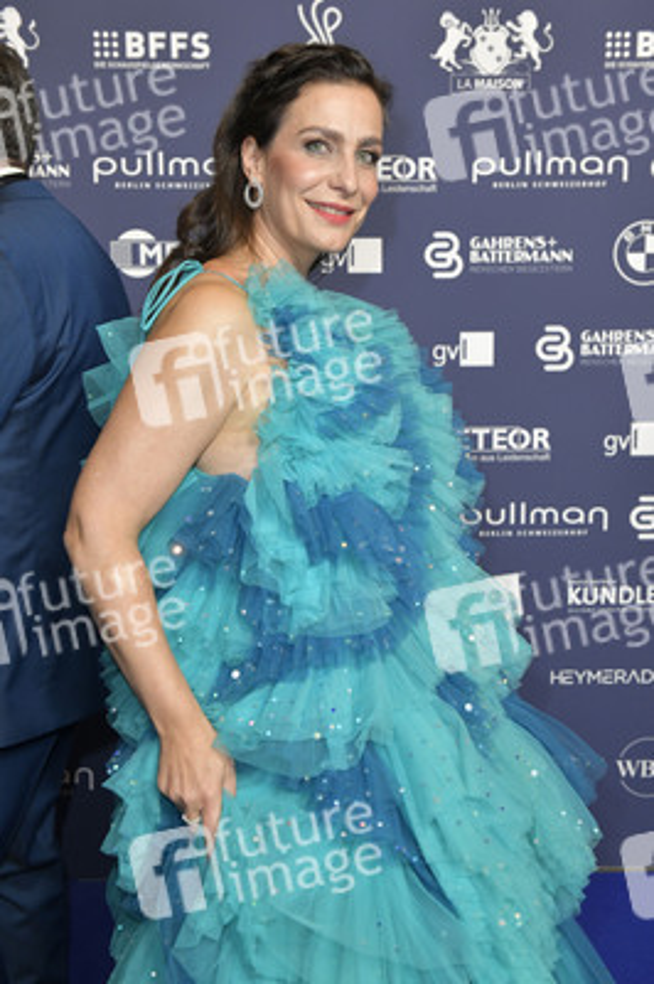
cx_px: 327
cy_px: 492
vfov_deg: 43.6
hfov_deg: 29.8
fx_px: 1228
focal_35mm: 45
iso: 2000
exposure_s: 1/250
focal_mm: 45
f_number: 6.3
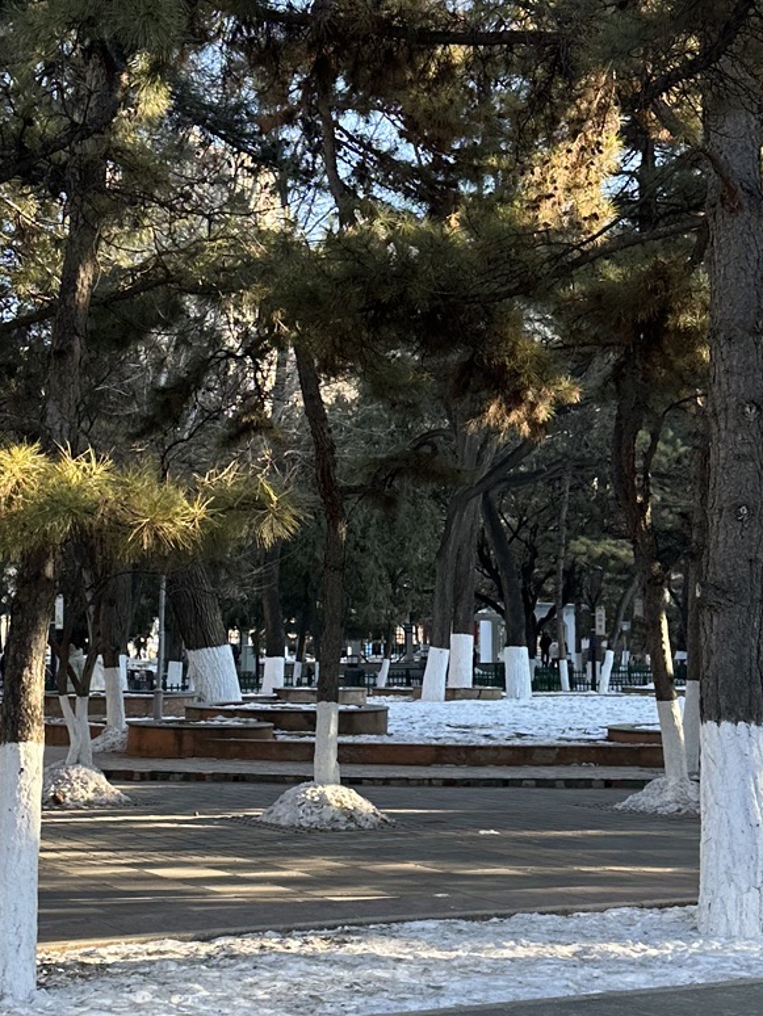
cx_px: 284
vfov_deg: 31.2
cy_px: 458
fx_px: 1821
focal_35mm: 62
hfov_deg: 23.6
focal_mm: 6.86
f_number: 1.78
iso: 80
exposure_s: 1/334
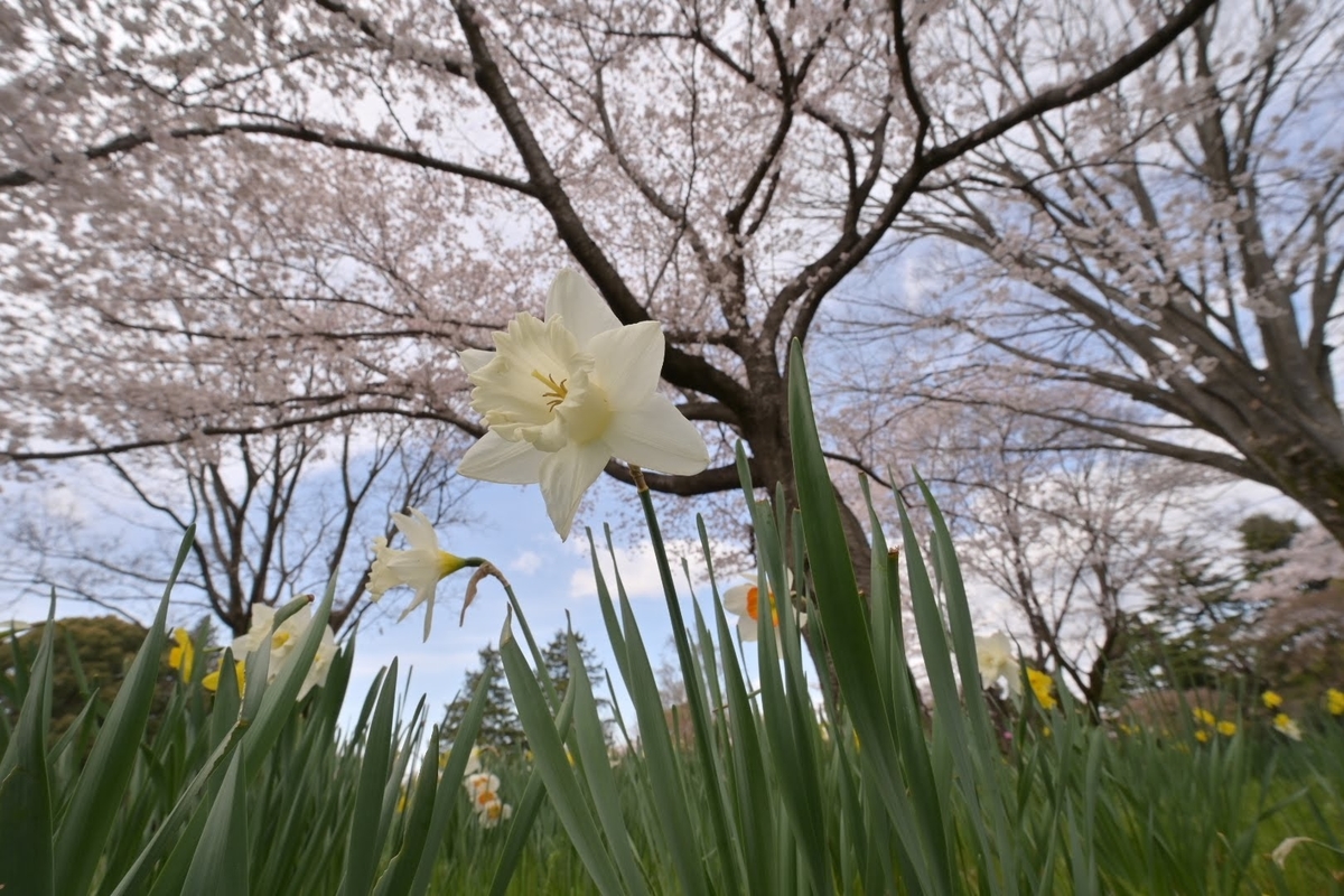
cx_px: 672
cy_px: 448
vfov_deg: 81.2
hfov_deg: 104.3
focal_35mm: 14
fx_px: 523
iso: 125
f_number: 13
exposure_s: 1/60
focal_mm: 14
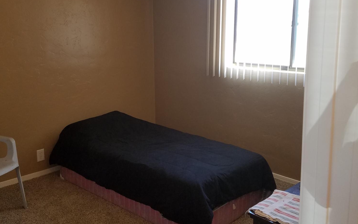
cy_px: 87
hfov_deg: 52.8
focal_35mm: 37
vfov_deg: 34.3
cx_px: 179
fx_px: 361
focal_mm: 4.2
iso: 125
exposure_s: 1/60
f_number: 1.7
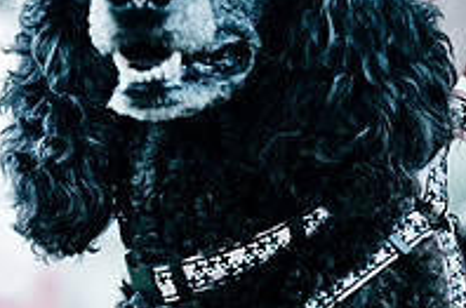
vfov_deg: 3.0
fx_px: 5798
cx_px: 452
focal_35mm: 449
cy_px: 67
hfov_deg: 4.6
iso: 200
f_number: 2.8
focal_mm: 102
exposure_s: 1/400
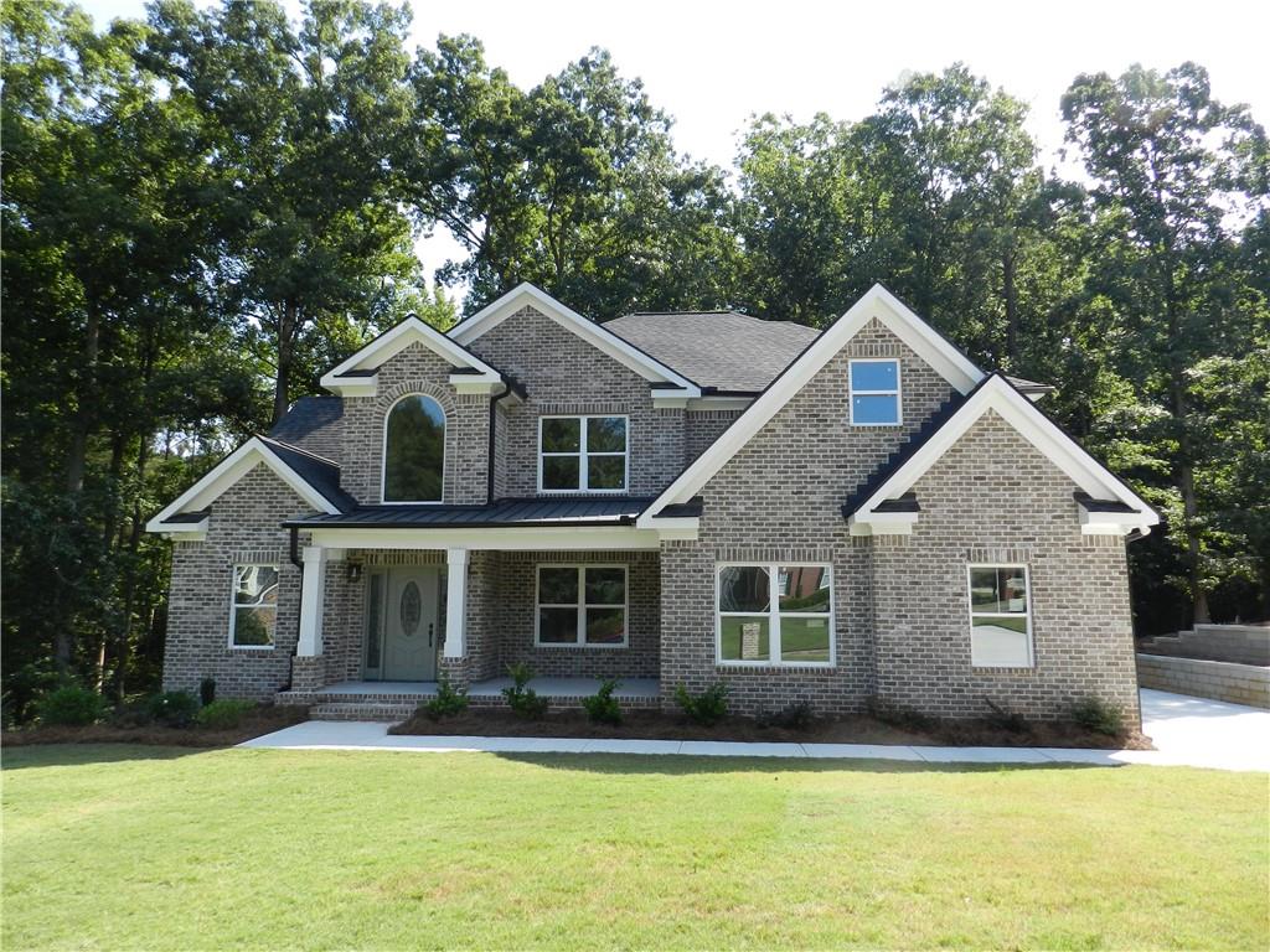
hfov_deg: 73.9
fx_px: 844
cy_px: 476
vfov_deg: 58.9
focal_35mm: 23
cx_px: 635
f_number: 3.4
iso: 160
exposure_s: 1/640
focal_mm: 4
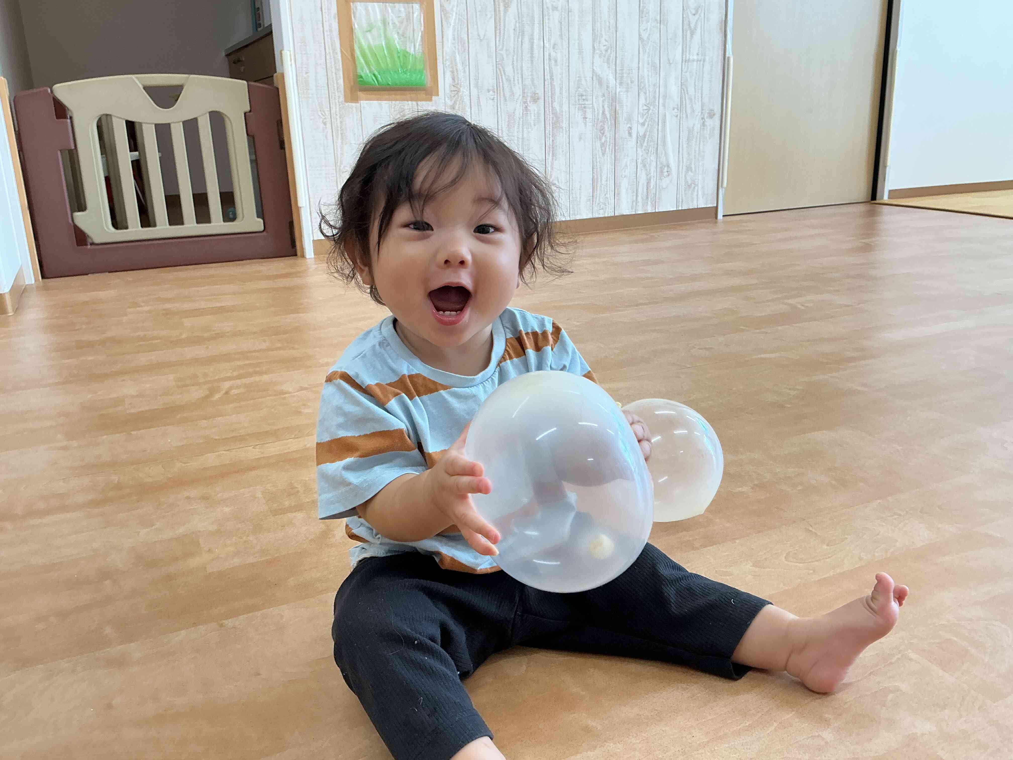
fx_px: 849
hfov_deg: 61.7
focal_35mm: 29
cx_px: 506
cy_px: 380
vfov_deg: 48.2
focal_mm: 3
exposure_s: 1/120
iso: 50
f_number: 1.8
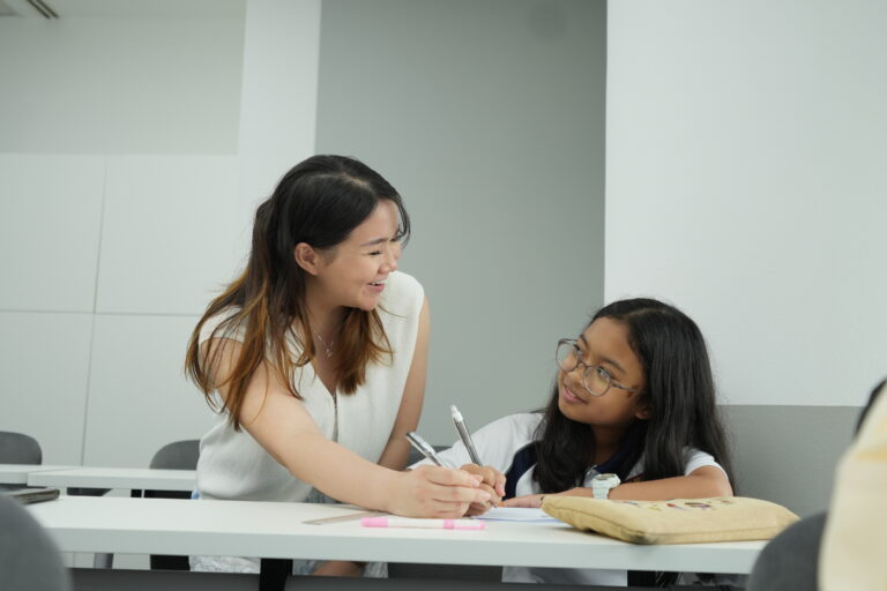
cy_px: 296
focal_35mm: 40
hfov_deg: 48.5
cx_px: 444
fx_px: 985
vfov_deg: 33.4
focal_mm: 27
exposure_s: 1/160
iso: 200
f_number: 2.8
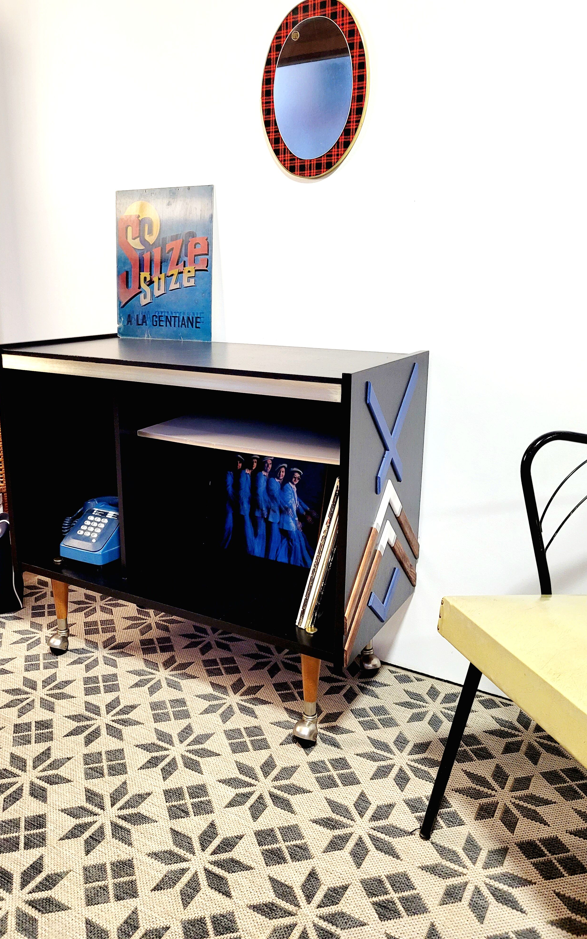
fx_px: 717
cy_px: 465
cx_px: 246
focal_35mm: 28
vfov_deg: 66.5
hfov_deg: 44.4
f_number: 1.8
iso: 200
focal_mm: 5.4
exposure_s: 1/50
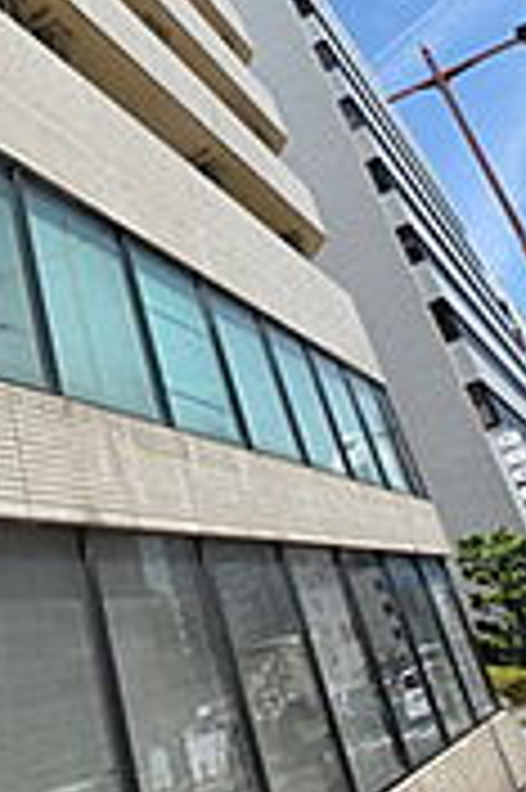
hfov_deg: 31.3
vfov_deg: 41.3
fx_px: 900
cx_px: 72
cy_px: 0
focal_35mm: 41
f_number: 8
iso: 100
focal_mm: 10
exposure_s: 1/250
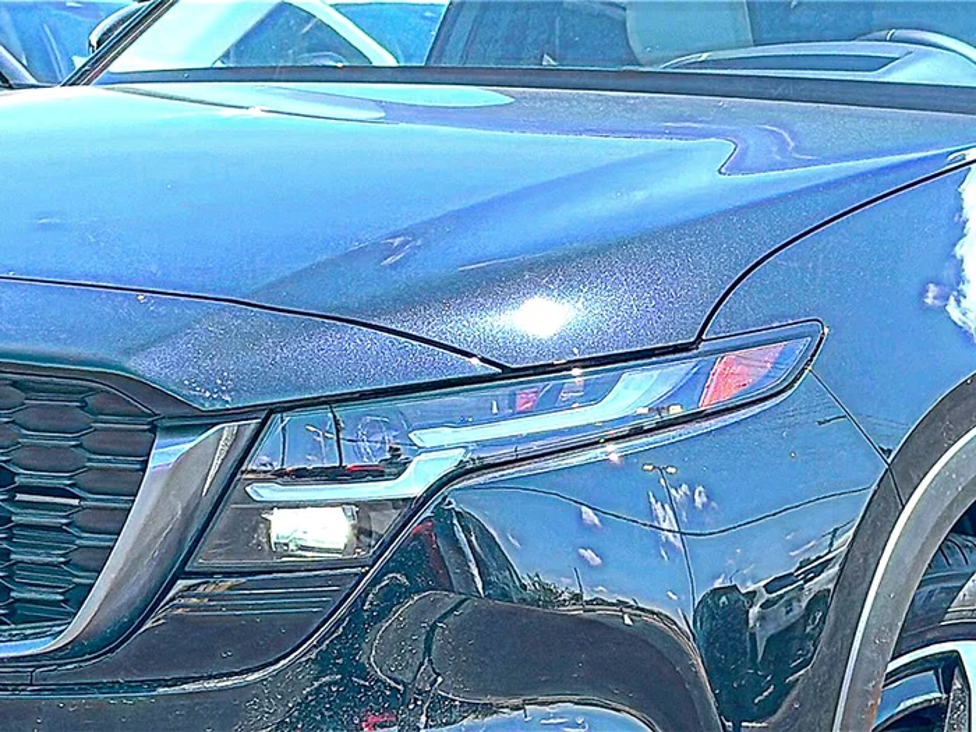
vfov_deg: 14.8
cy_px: 366
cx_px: 488
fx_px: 2820
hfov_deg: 19.6
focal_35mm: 100
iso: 80
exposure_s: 1/1701
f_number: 1.78
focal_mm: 6.86
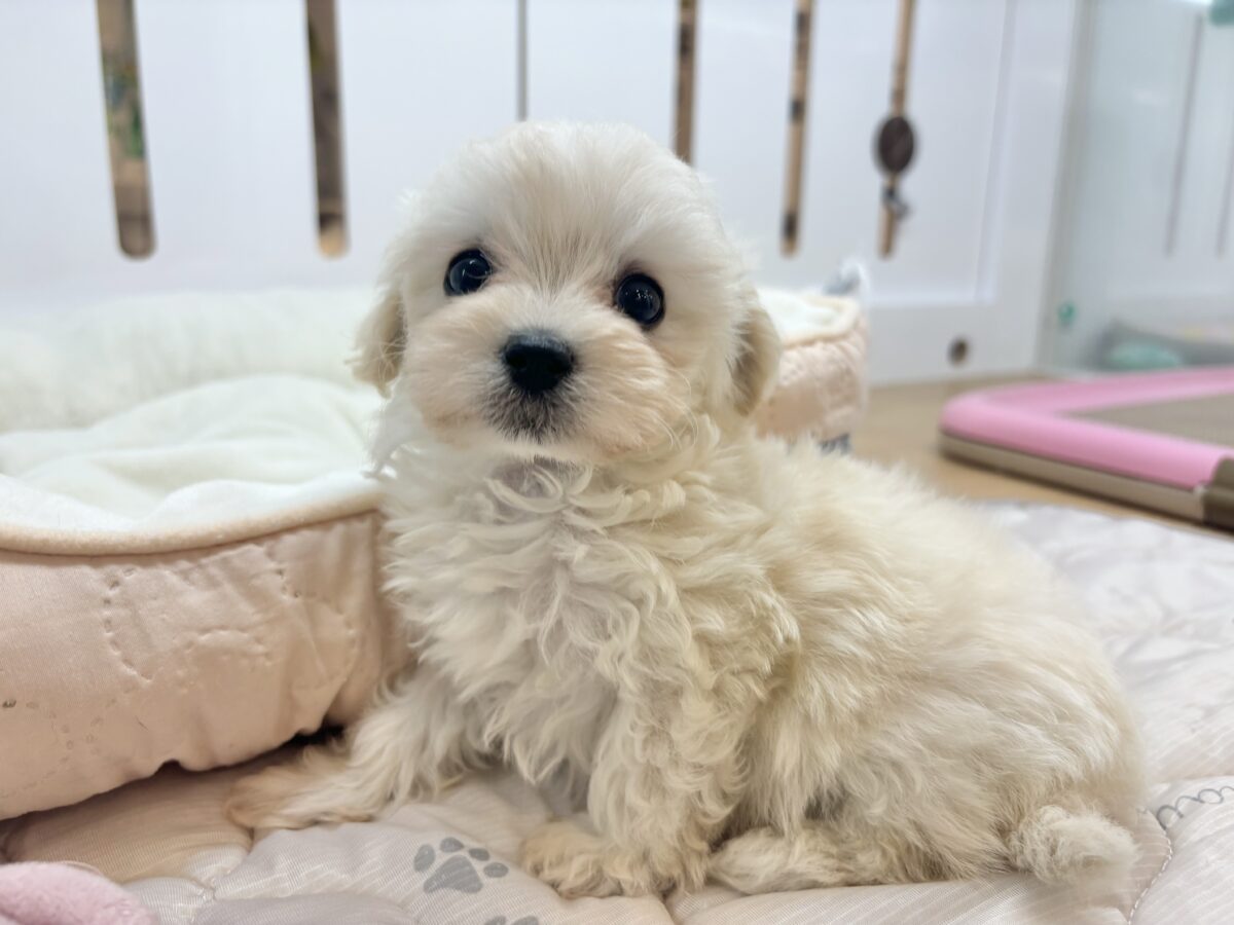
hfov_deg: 67.3
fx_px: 927
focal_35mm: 26
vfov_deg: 53.1
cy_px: 462
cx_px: 617
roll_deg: -1.6
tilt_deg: -14.9
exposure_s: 1/100
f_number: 1.6
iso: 50
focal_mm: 5.96
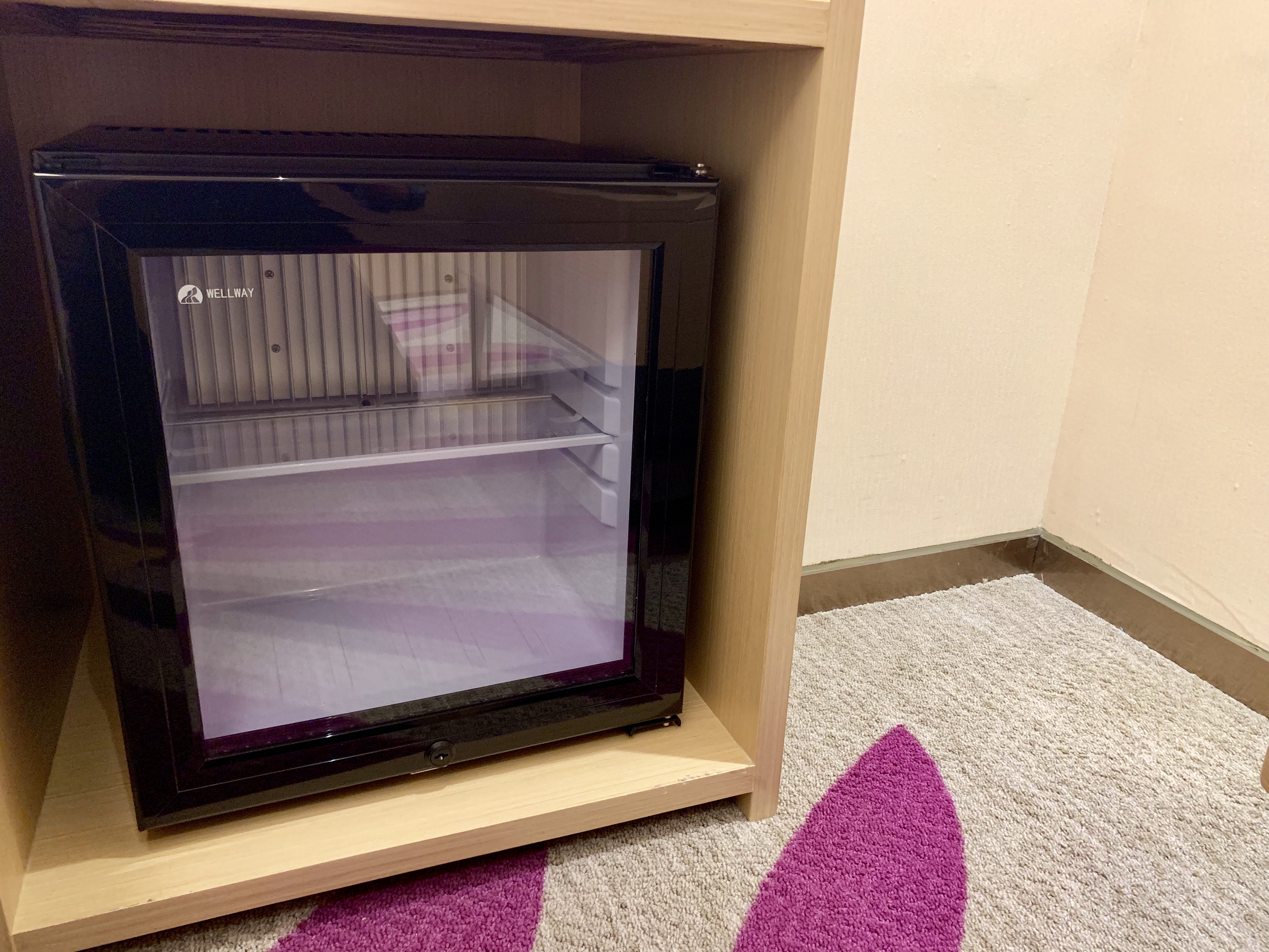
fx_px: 953
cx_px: 634
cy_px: 476
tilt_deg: -20.4
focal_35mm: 26
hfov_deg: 67.3
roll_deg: -1.8
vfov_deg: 53.1
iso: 250
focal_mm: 4.25
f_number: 1.8
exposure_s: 1/33
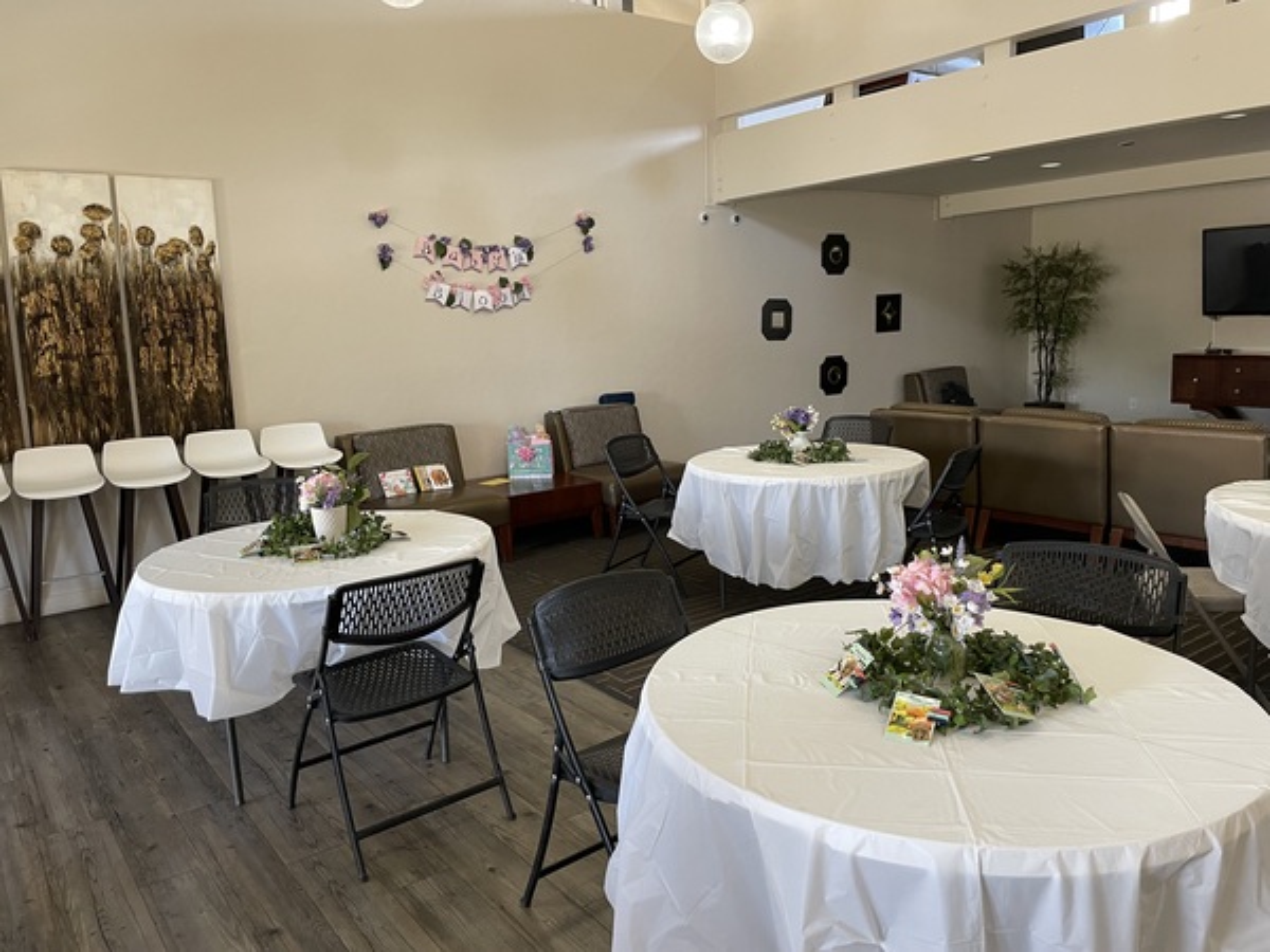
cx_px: 635
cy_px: 476
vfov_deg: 53.1
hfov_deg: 67.3
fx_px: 954
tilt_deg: -7.4
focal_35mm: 26
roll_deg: +2.3
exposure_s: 1/60
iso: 100
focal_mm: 4.2
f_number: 1.6
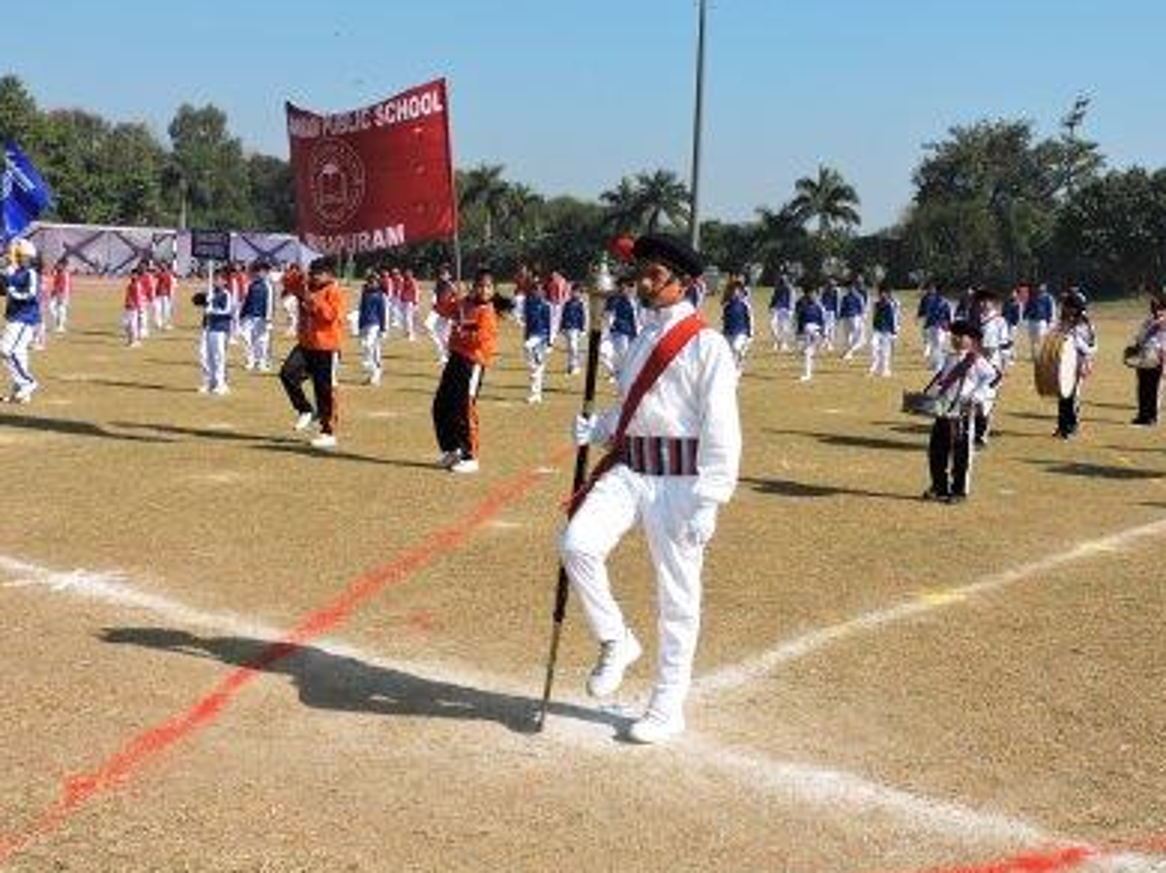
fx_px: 1549
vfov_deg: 31.5
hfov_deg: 41.3
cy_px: 442
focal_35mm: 46
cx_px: 574
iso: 110
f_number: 3.3
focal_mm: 7.1
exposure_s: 1/1250
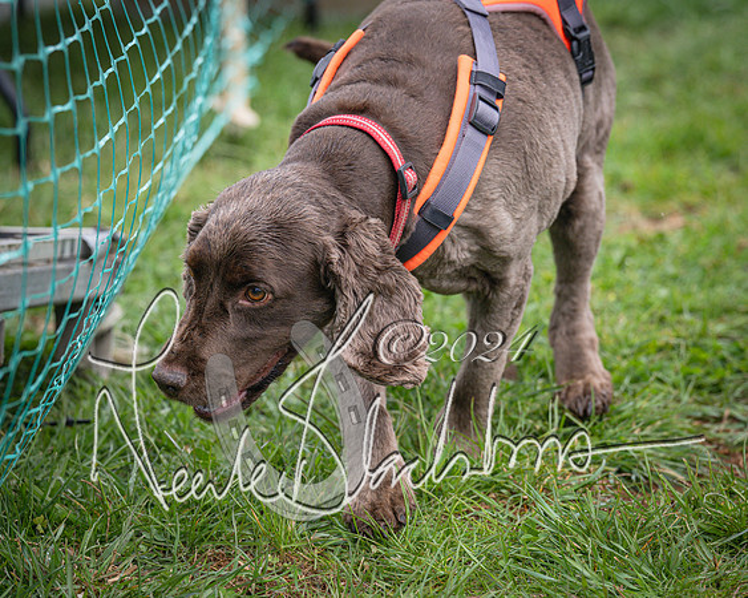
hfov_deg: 11.0
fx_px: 3880
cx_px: 347
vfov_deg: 8.8
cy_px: 438
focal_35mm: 175
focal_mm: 103
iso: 400
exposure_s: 1/1250
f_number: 4
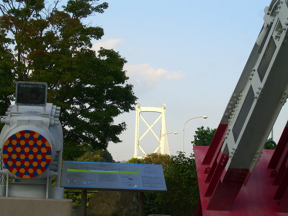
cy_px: 108
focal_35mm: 81
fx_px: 674
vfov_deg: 18.2
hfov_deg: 24.1
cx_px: 145
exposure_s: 1/125
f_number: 6
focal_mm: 16.6
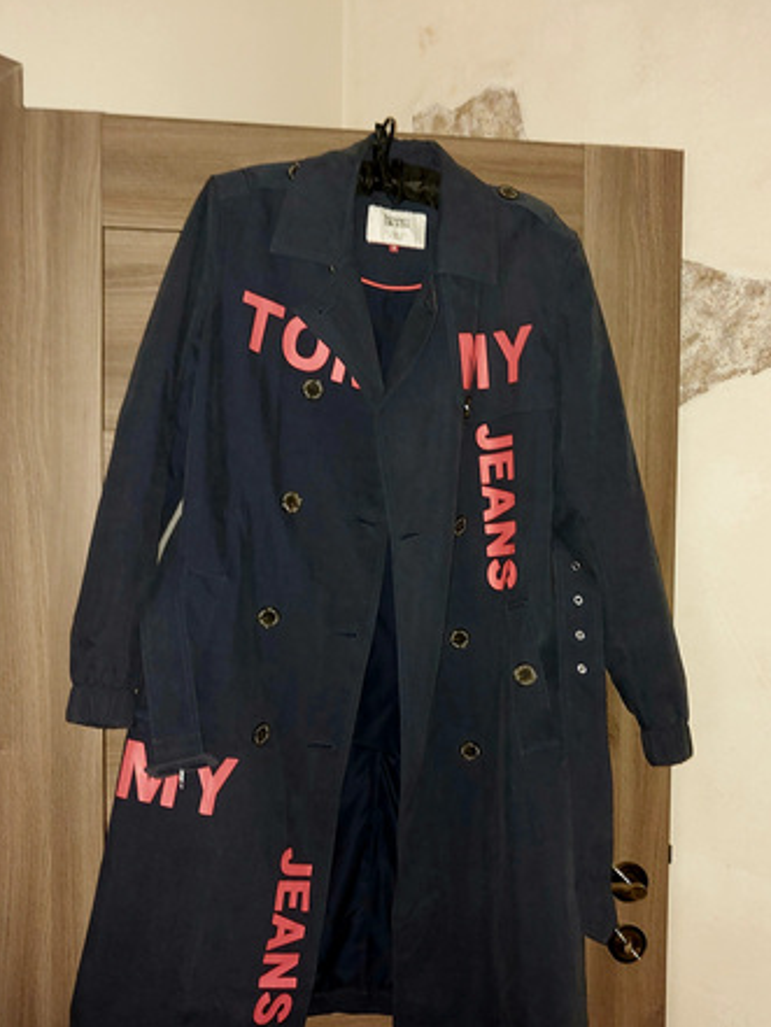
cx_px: 409
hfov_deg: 41.8
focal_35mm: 34
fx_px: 1009
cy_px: 571
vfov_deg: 53.8
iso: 400
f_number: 1.8
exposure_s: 1/14
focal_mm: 4.6
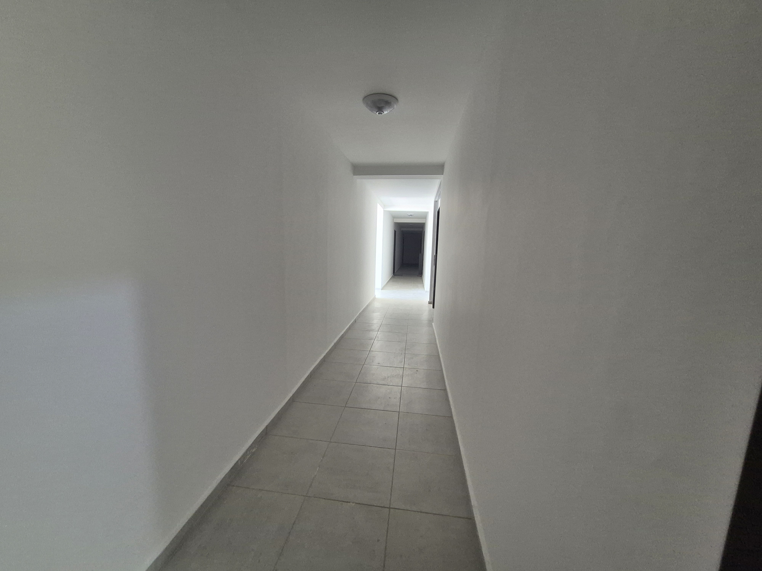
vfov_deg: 89.9
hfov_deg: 106.2
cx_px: 381
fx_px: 286
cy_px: 286
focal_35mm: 13
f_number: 2.2
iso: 500
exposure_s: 1/50
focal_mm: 1.74
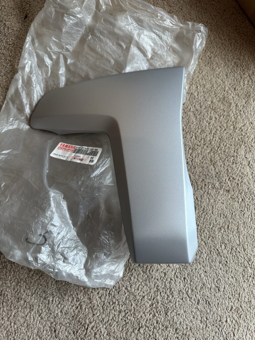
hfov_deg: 56.8
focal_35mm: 24
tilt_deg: -79.2
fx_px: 236
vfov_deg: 71.6
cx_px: 128
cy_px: 170
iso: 80
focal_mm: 6.86
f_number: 1.78
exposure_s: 1/100
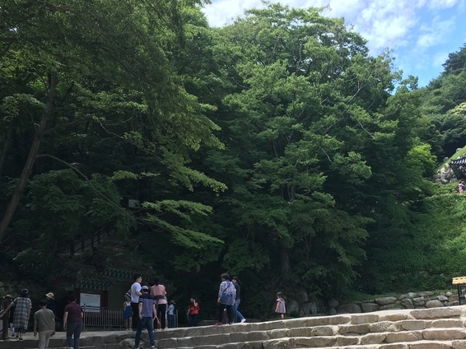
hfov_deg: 45.0
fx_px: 552
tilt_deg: +14.3
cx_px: 315
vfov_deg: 34.8
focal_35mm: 41
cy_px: 230
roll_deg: +4.1
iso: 25
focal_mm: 4.15
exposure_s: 1/557
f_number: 2.2
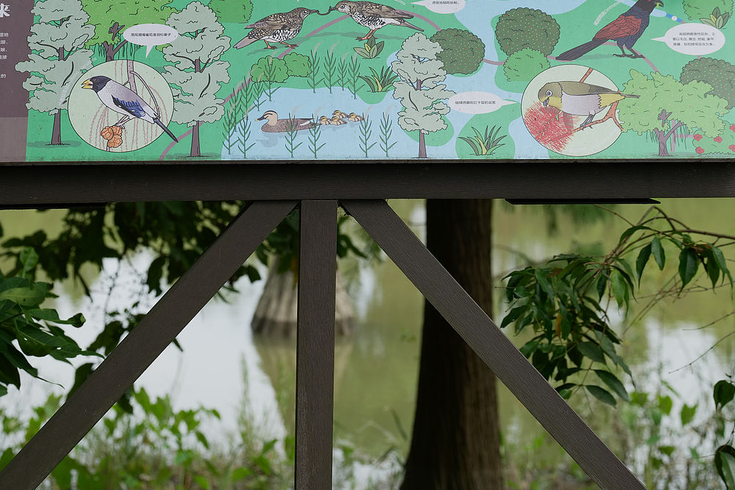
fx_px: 1817
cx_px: 299
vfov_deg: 15.3
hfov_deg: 22.8
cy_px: 183
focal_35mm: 89
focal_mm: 70
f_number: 7.1
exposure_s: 1/200
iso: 200
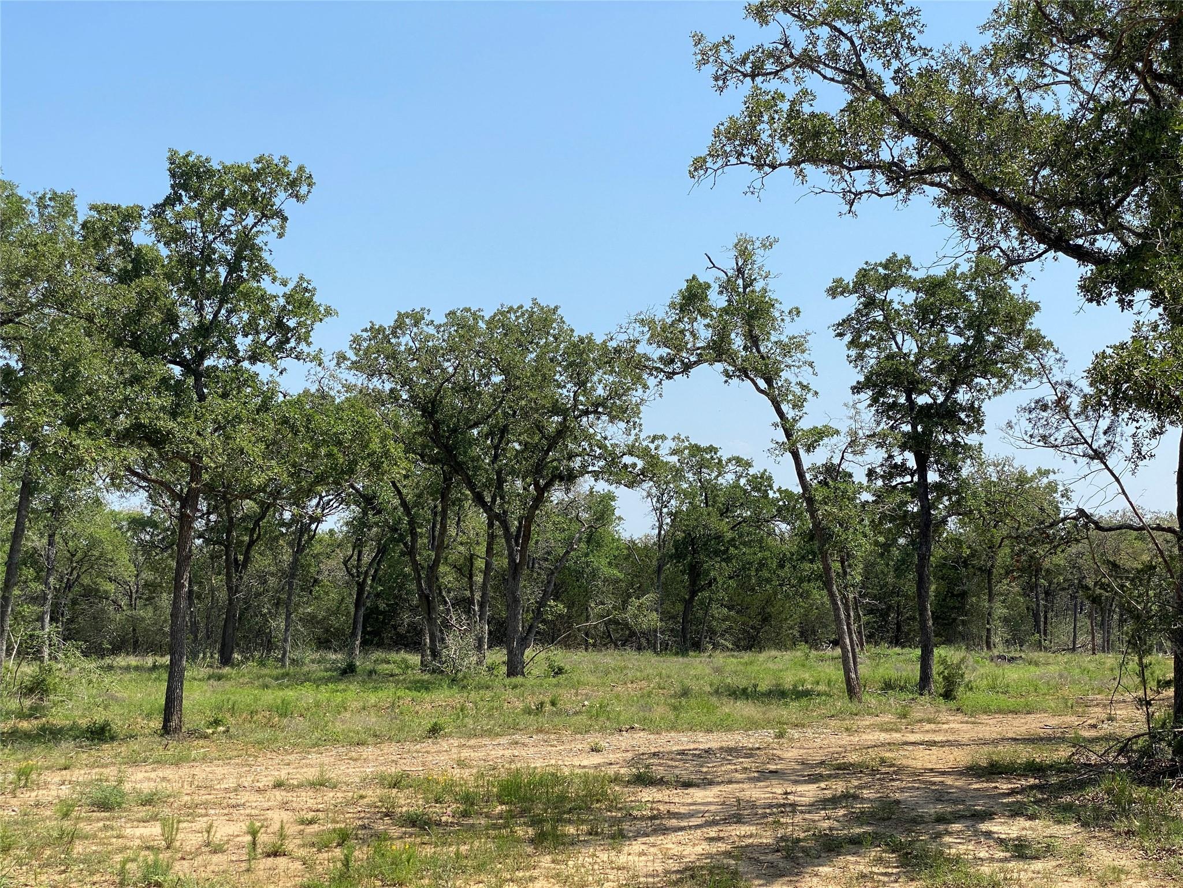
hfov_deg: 36.8
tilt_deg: +4.0
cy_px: 444
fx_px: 1777
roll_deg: +1.4
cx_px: 592
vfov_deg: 28.0
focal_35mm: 52
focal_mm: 6
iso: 20
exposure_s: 1/1261
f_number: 2
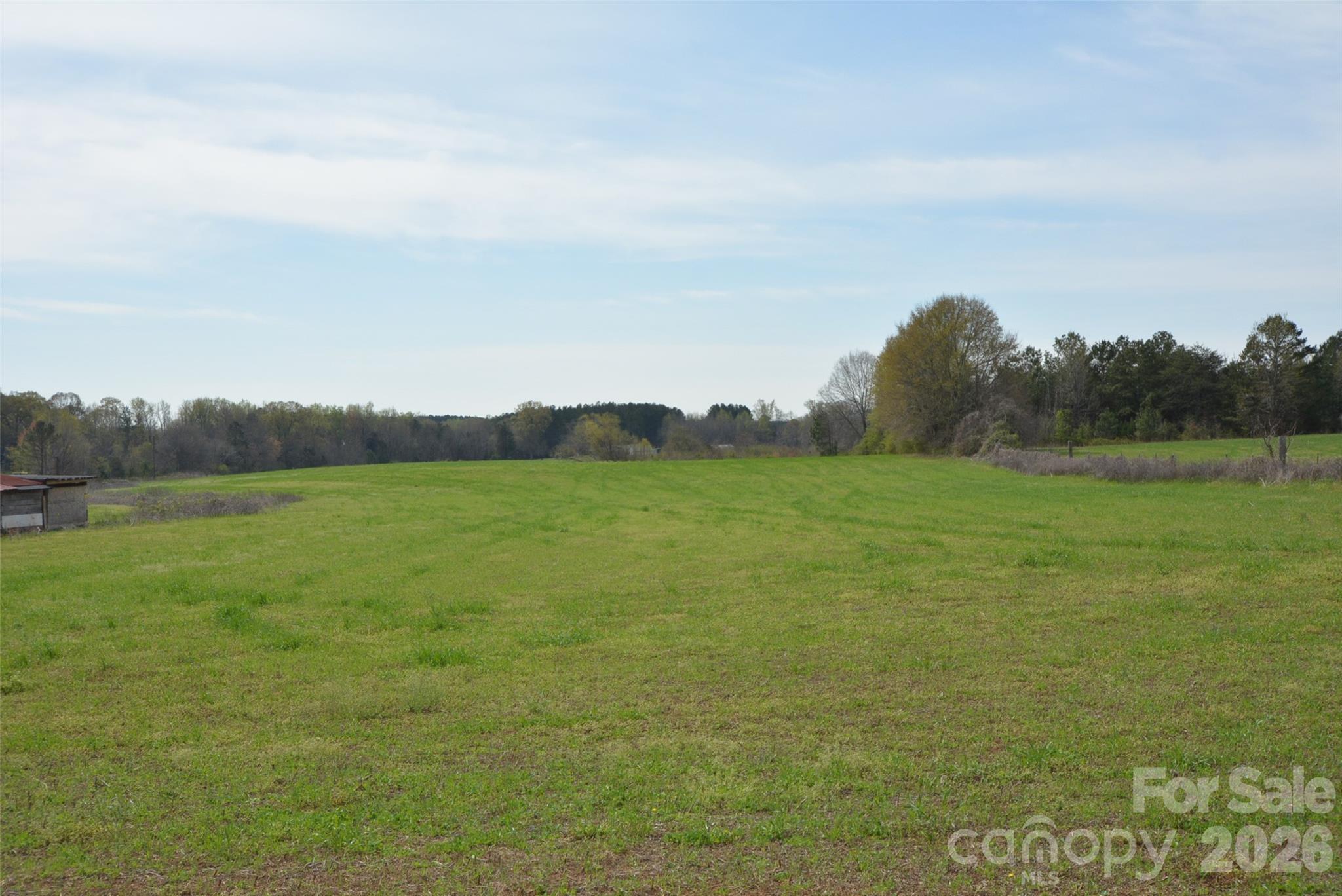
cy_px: 448
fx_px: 1343
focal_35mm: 36
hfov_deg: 53.1
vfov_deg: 36.9
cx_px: 671
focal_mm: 24
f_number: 11
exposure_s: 1/500
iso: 500
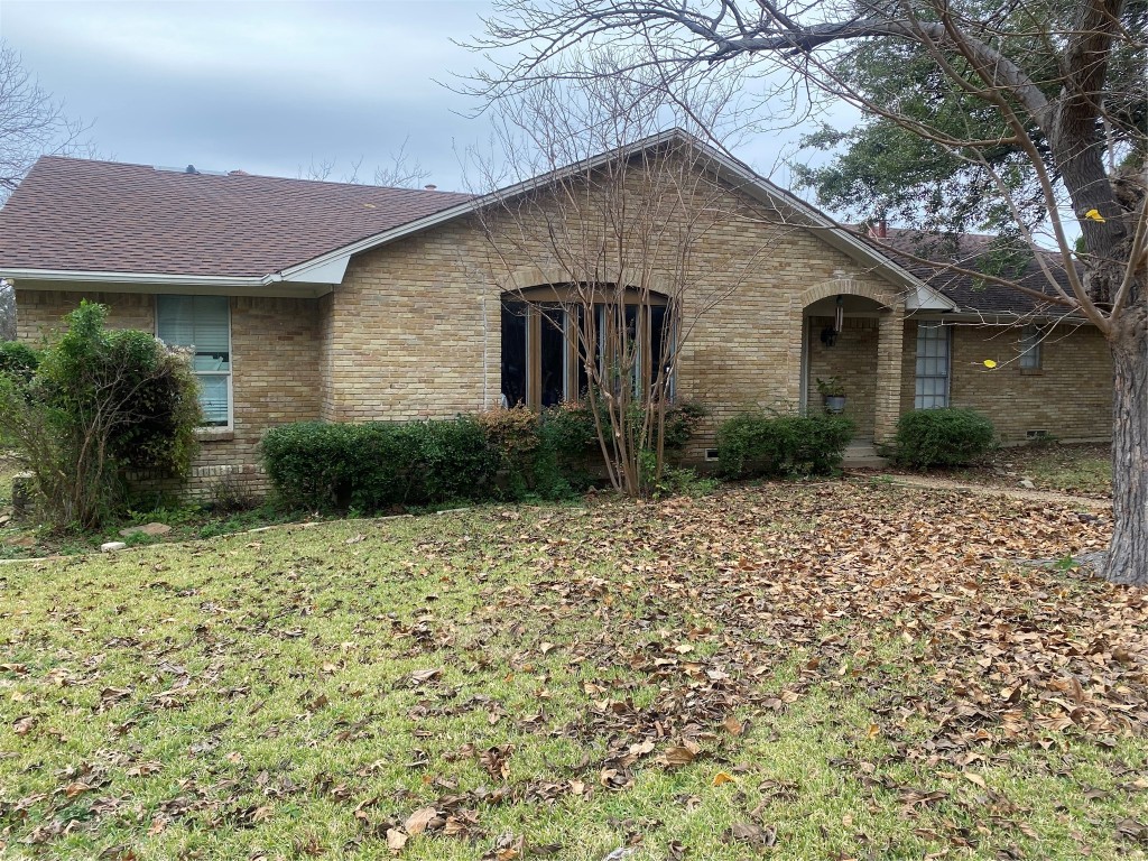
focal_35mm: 26
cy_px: 430
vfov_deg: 53.1
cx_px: 574
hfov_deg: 67.3
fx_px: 862
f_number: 1.8
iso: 32
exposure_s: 1/349
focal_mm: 4.25
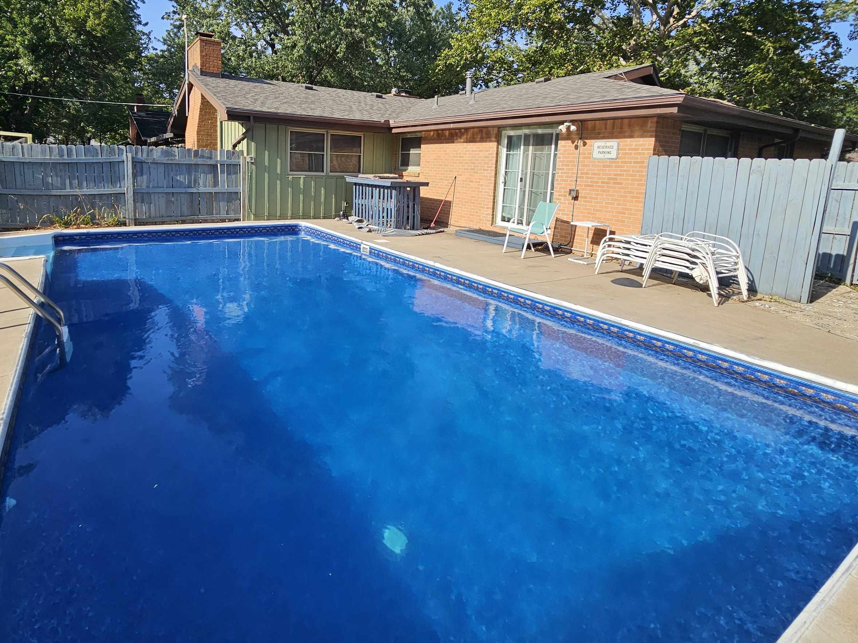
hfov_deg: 90.4
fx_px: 421
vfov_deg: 73.1
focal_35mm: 17
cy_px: 229
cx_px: 367
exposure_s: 1/1521
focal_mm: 2.2
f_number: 2.2
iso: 50
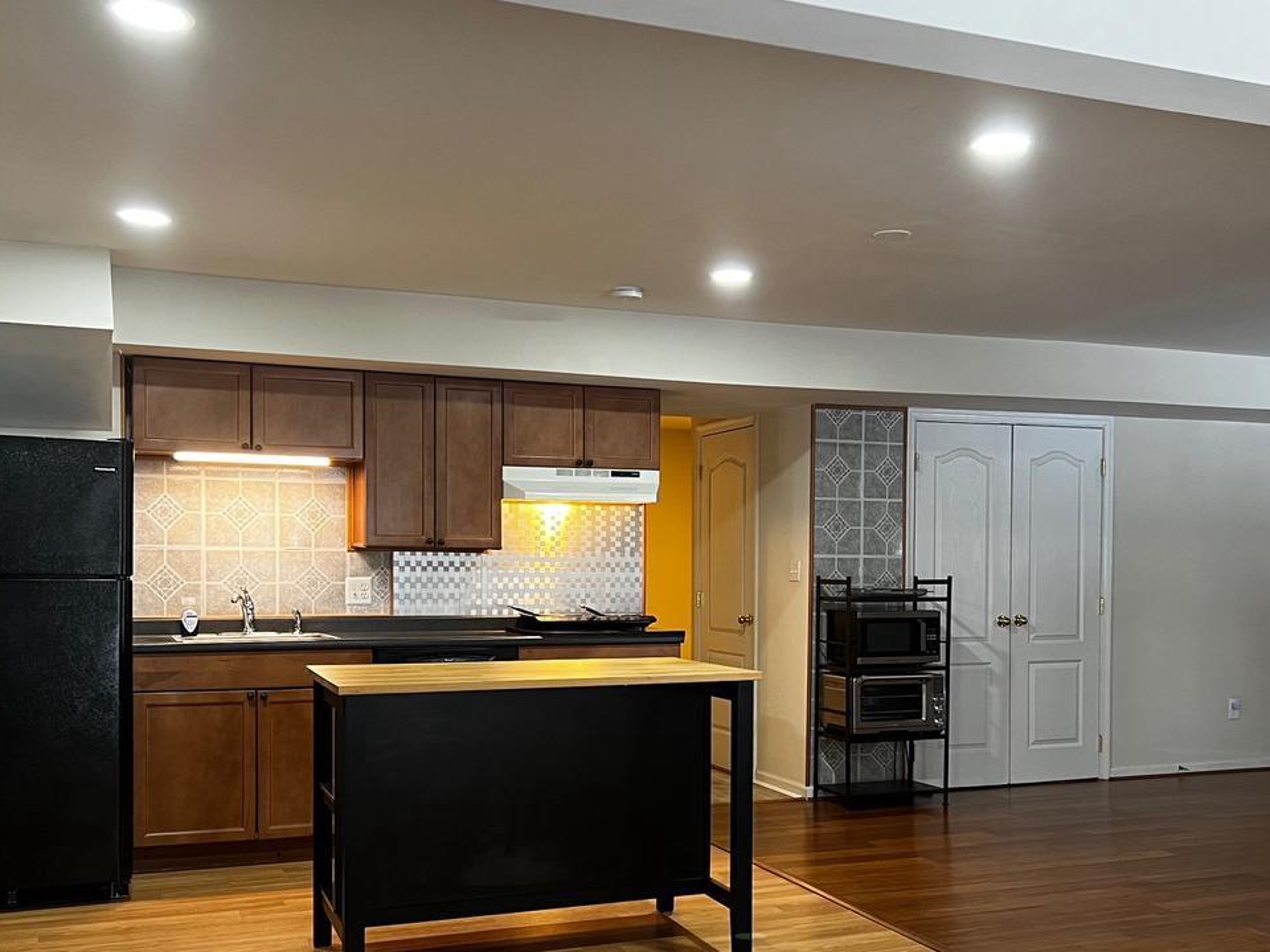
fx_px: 1431
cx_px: 726
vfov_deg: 36.6
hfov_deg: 47.7
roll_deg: -0.2
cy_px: 587
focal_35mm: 39
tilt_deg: -1.7
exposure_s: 1/60
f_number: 1.5
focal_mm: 5.7
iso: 160
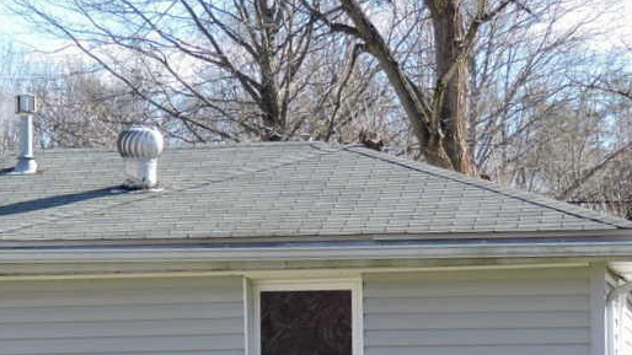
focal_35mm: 178
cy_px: 497
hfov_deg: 12.0
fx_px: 2983
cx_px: 44
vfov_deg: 6.7
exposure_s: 1/250
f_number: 3.9
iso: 100
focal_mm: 12.5
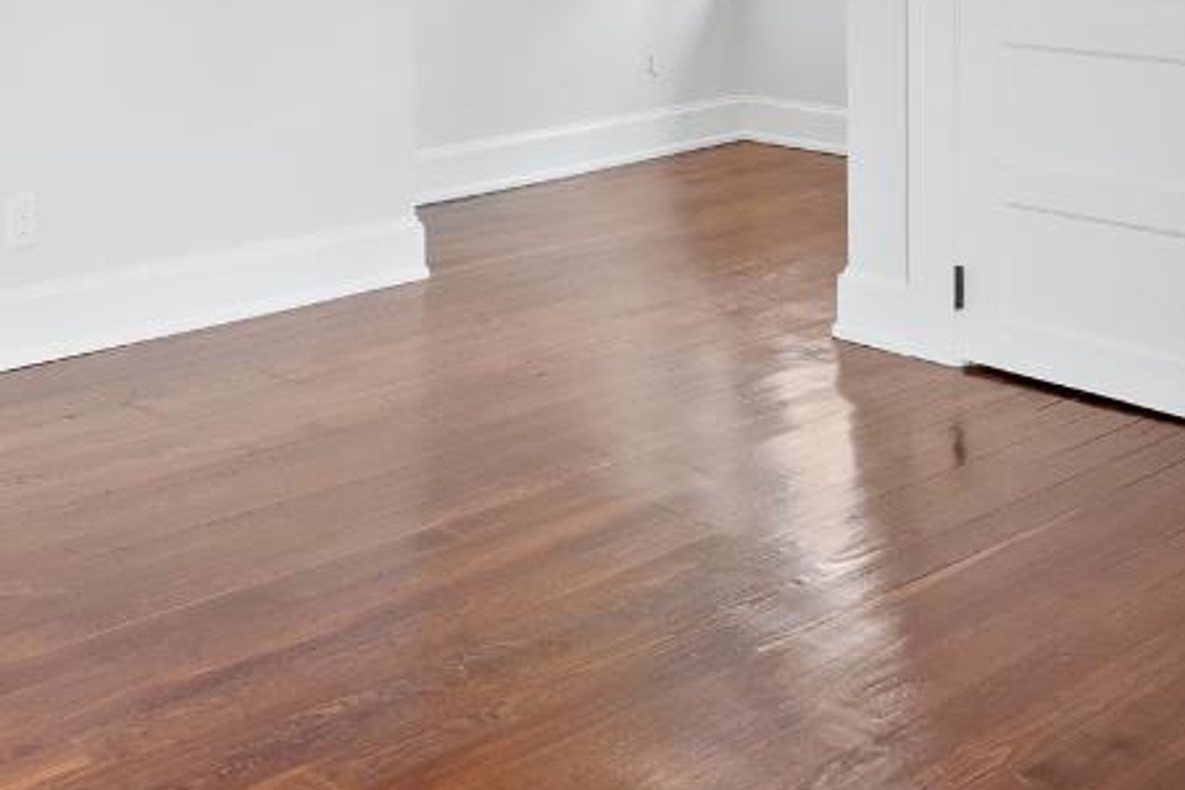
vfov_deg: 24.3
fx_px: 1646
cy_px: -176
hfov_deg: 37.1
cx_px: 121
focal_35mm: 50
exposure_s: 1/3
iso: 250
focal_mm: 10
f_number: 5.6
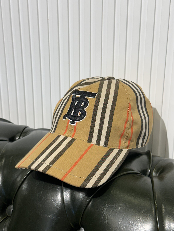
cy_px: 116
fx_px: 322
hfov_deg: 30.3
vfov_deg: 39.7
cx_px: 87
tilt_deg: -16.7
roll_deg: +0.0
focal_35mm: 48
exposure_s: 1/100
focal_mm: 6.86
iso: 50
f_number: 1.78
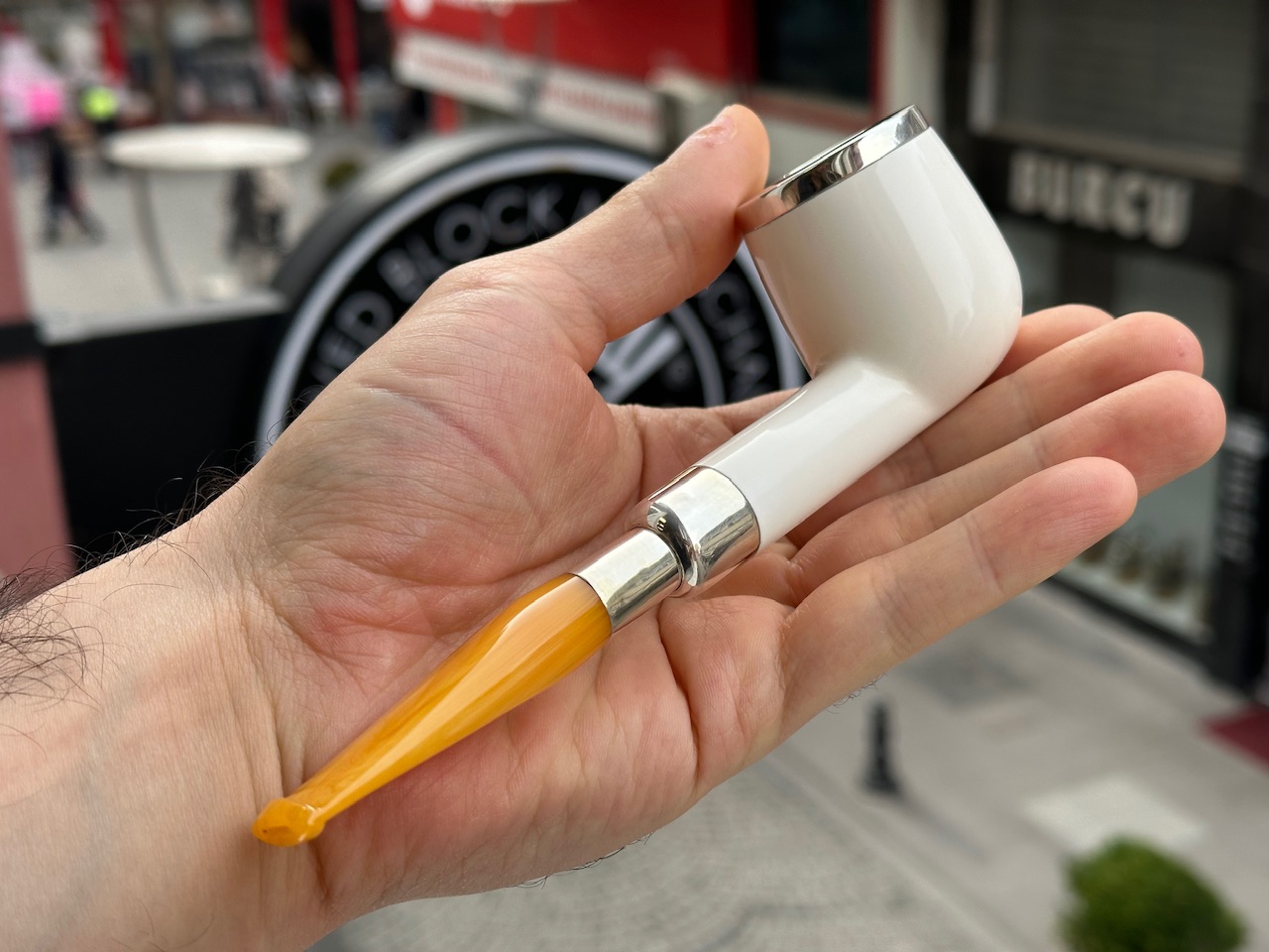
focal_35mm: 48
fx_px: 1760
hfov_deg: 39.7
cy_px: 476
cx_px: 634
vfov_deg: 30.3
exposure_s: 1/803
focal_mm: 6.86
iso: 64
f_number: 1.78
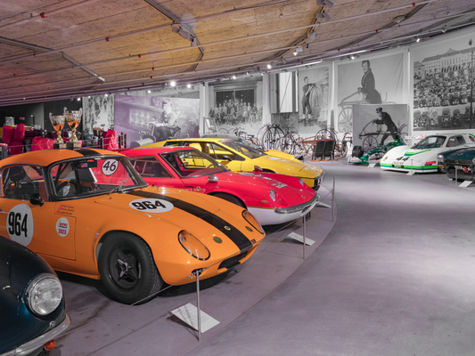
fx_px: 480
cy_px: 178
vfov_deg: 40.7
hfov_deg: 52.6
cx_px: 238
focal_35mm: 35
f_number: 16
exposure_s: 2
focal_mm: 44
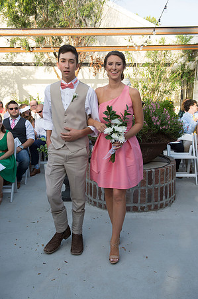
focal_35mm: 35
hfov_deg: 37.8
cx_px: 99
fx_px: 289
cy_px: 150
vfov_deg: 54.5
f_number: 5.6
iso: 500
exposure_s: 1/640
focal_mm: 35
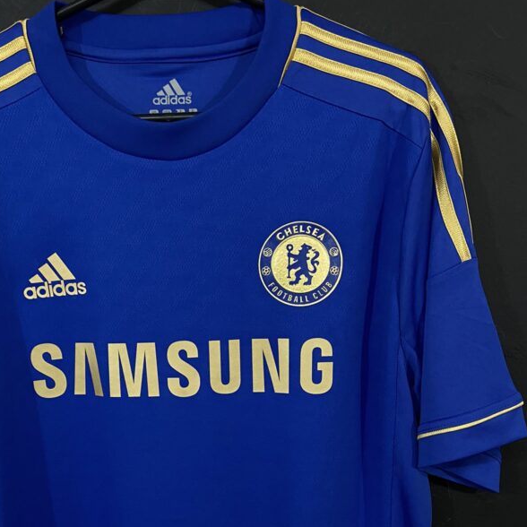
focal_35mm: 40
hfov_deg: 41.6
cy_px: 393
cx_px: 198
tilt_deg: -10.8
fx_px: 689
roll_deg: +1.3
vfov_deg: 40.7
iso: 200
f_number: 1.8
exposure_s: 1/60
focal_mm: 4.25
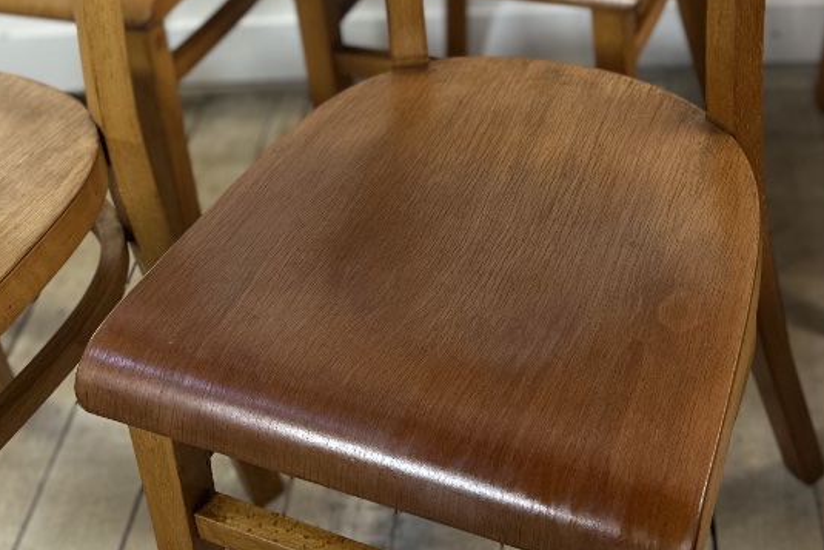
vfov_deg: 22.0
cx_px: 530
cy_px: -149
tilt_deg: -24.4
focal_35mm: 56
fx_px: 1282
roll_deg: +4.5
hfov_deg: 35.4
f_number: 1.78
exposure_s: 1/100
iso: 80
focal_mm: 6.86
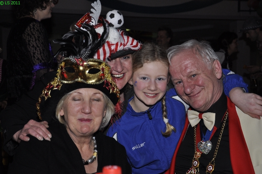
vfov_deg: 22.6
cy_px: 87
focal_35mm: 60
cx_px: 131
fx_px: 436
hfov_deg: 33.4
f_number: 4.8
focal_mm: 40
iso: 400
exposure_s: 1/60
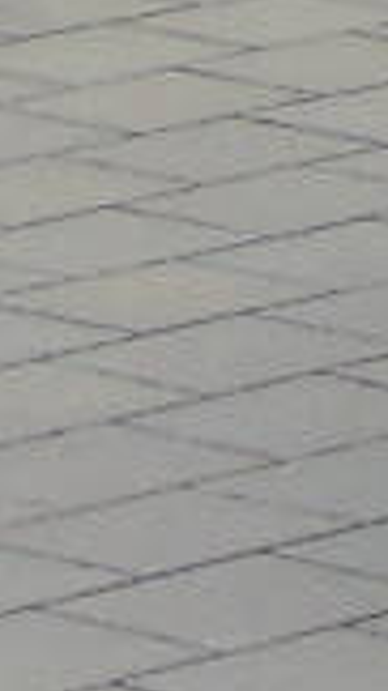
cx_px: 2793
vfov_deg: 3.9
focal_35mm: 537
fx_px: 9832
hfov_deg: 2.1
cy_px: -1382
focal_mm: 9
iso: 80
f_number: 3.5
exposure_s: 1/500
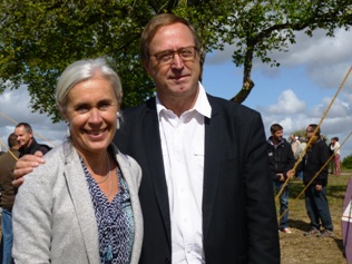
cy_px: 159
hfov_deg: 28.6
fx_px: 691
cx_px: 180
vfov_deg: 21.6
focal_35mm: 68
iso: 100
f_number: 11
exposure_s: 1/200
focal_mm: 8.6
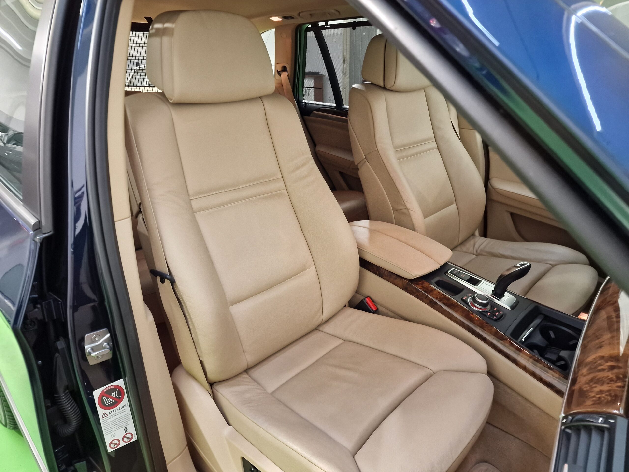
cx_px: 314
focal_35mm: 23
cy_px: 236
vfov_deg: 58.9
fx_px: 418
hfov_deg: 73.9
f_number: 1.8
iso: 320
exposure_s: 1/33
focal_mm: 6.4
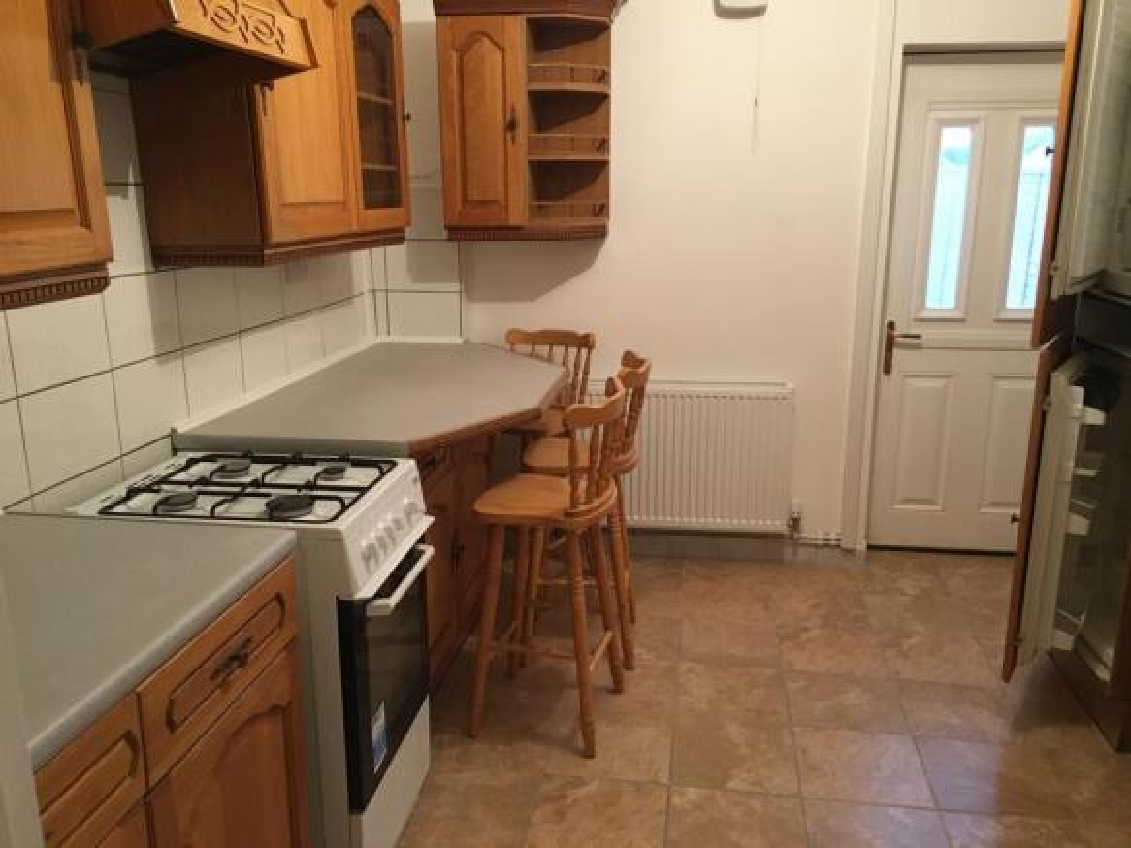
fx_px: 947
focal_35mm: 29
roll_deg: +1.2
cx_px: 566
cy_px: 424
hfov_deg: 61.7
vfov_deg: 48.2
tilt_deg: -14.0
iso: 200
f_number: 2.2
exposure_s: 1/25
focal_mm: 4.15
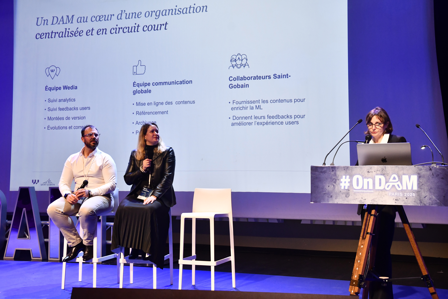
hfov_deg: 41.1
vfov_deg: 28.1
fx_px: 597
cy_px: 150
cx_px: 224
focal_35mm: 48
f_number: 5.6
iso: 1600
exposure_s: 1/80
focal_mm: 32
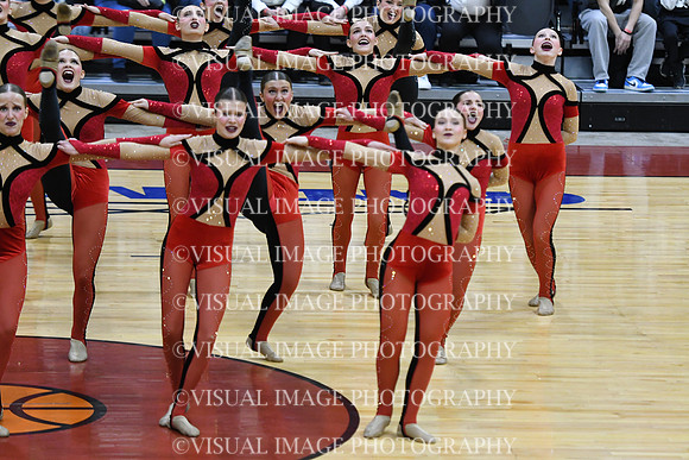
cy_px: 230
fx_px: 3733
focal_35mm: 195
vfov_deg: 7.0
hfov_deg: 10.5
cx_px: 344
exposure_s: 1/400
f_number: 2.8
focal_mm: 130
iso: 3200
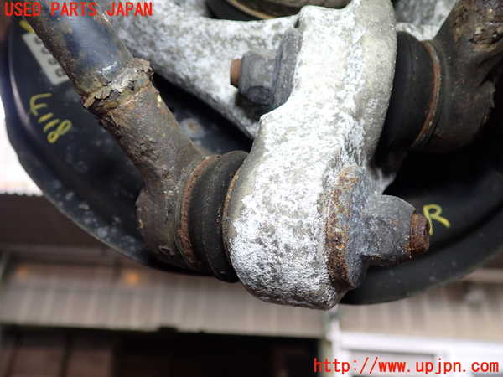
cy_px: 188
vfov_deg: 46.8
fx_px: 436
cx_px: 252
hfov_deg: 60.0
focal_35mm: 30
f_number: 2.3
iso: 200
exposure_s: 1/125
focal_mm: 5.4
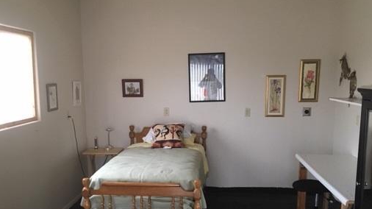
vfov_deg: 29.3
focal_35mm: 40
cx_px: 187
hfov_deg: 50.5
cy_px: 149
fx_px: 394
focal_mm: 4.15
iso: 200
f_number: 2.2
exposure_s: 1/24
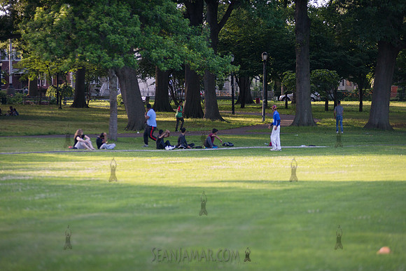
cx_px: 203
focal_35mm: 155
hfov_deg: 13.2
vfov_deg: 8.9
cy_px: 136
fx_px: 1748
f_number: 2.8
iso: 400
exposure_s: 1/2500
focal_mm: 155
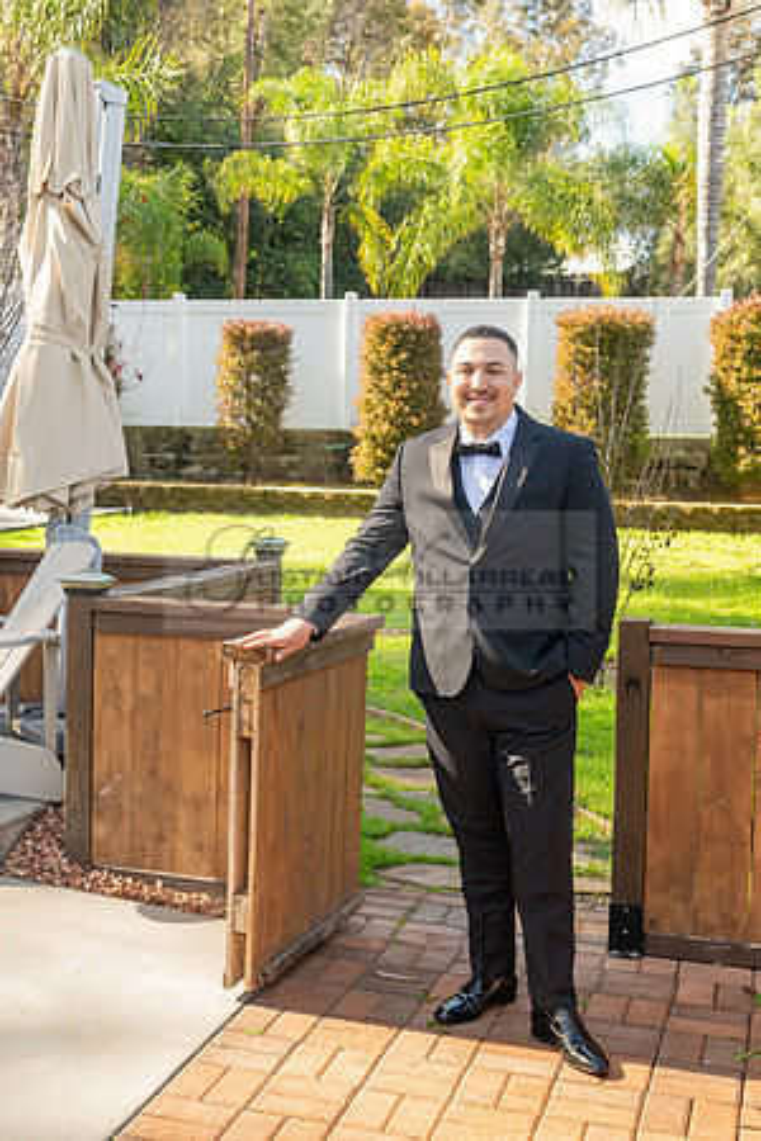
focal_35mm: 49
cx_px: 335
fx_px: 1543
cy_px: 578
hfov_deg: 27.7
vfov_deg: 40.6
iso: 320
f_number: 6.3
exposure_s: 1/160
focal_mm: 32
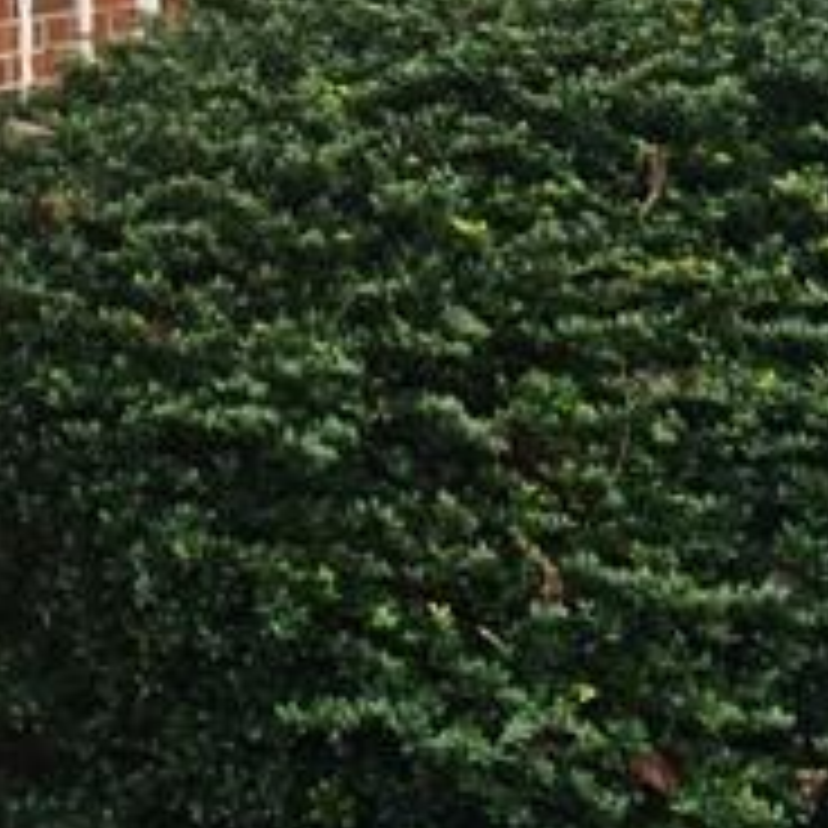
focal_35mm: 89
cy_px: -162
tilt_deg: -4.5
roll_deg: +2.1
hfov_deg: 18.2
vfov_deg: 18.5
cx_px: -234
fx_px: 2409
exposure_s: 1/120
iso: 50
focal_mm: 4.15
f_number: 2.2
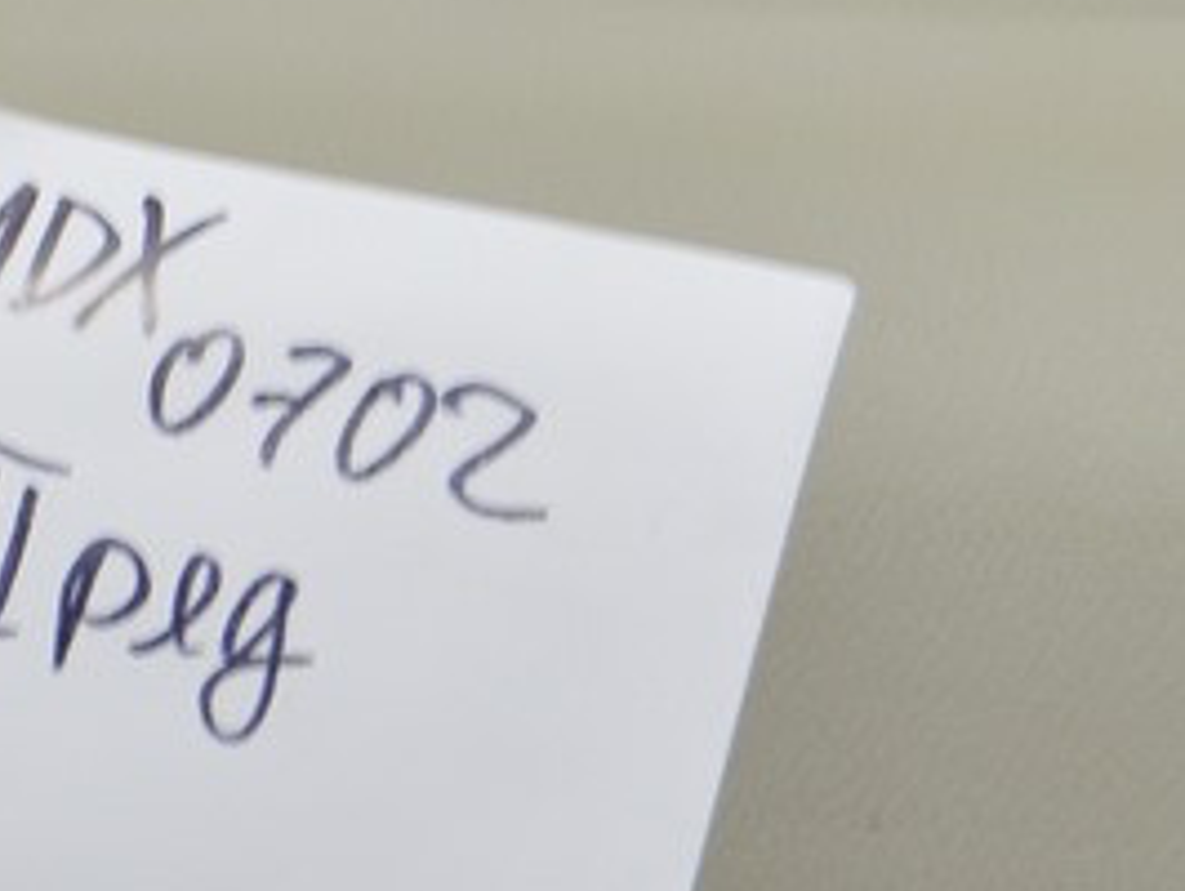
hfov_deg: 6.5
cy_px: 662
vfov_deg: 4.9
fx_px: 10445
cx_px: -9
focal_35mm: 305
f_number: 5.6
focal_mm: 55
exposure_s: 1/20
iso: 400
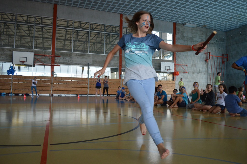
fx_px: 185
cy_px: 82
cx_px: 124
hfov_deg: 67.4
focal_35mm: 27
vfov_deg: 47.9
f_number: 3.5
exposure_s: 1/500
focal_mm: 18
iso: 1000
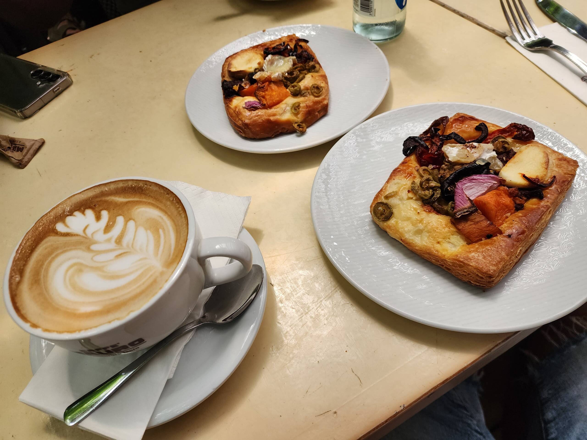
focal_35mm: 23
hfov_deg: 73.9
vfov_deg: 58.9
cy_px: 220
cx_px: 294
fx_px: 390
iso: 125
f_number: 1.8
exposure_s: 1/180
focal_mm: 6.4
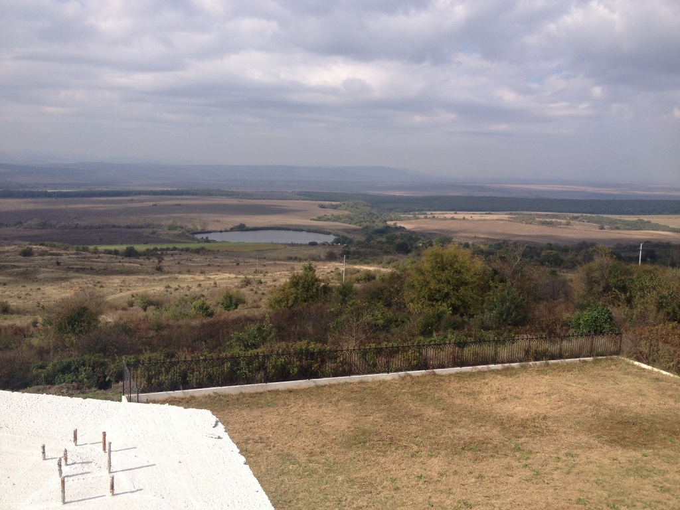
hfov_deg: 52.6
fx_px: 688
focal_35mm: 35
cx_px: 340
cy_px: 255
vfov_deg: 40.7
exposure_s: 1/1672
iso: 50
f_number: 2.4
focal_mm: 4.28
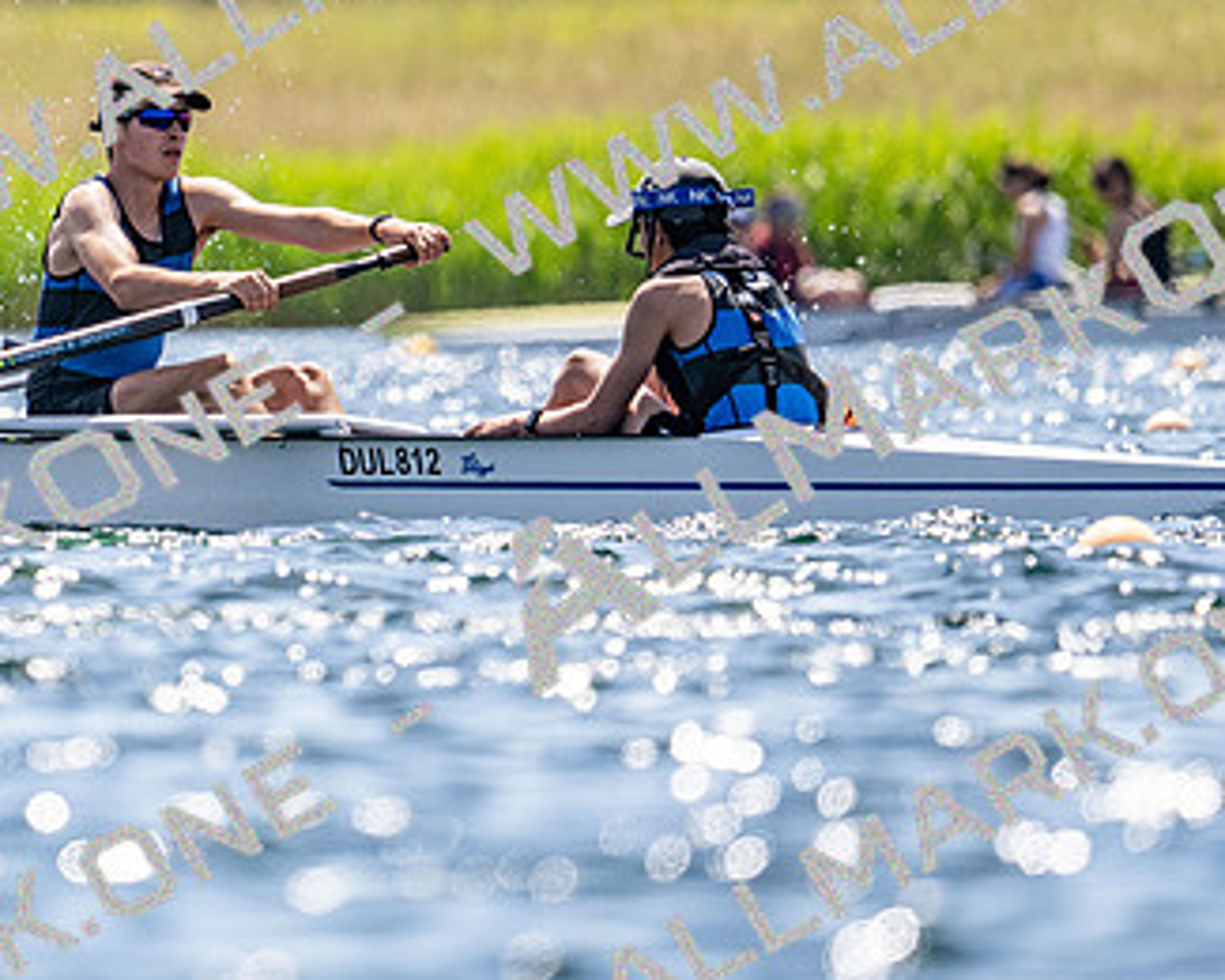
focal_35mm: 1003
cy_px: 339
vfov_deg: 1.5
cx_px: 188
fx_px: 36364
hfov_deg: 1.9
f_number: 4.5
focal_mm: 400
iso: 220
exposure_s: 1/2500
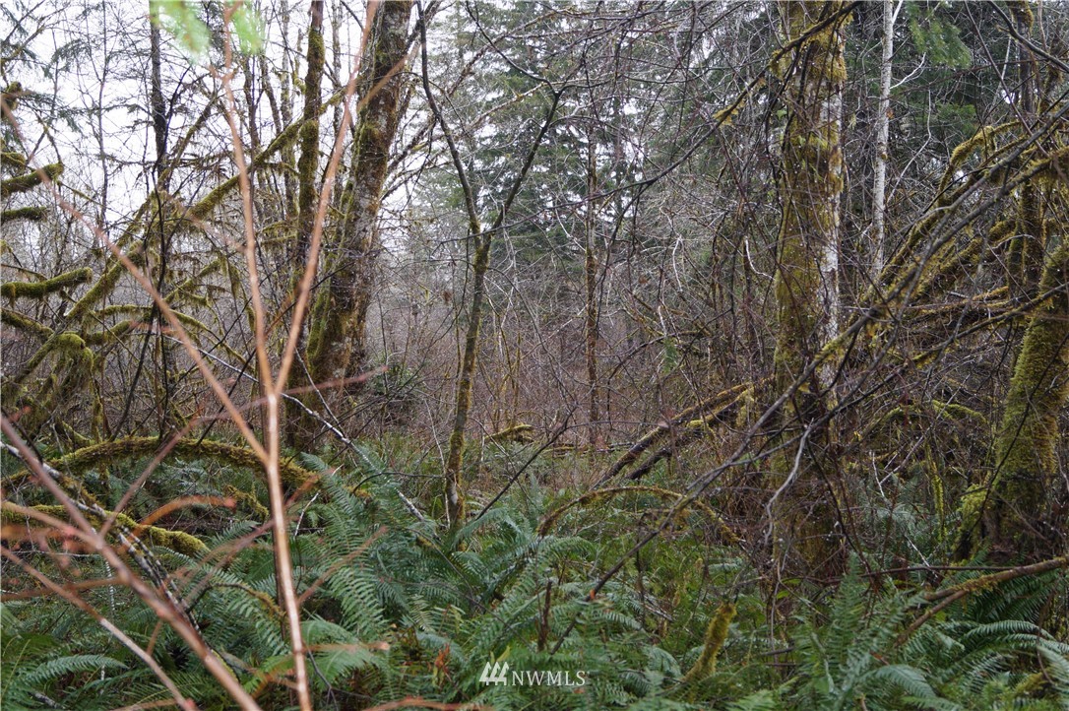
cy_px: 356
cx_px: 534
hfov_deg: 46.4
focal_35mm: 42
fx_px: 1246
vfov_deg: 31.8
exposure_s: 1/160
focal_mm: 28
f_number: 4.5
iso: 400
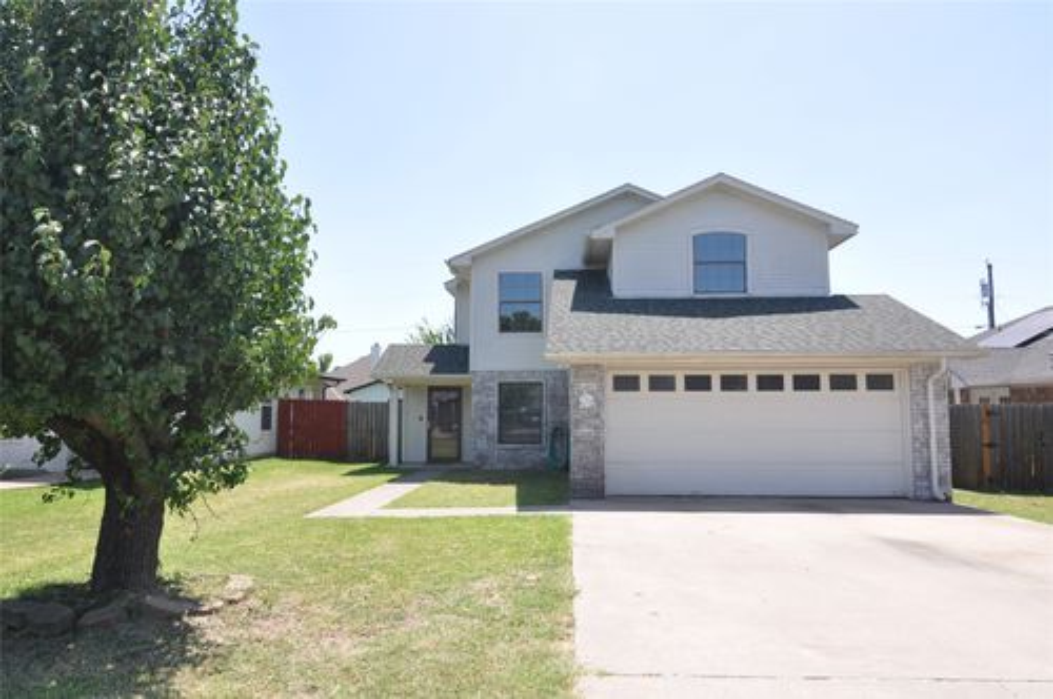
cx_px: 526
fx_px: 701
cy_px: 350
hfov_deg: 73.8
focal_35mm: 24
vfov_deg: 53.0
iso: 200
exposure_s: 1/320
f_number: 9
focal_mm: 16
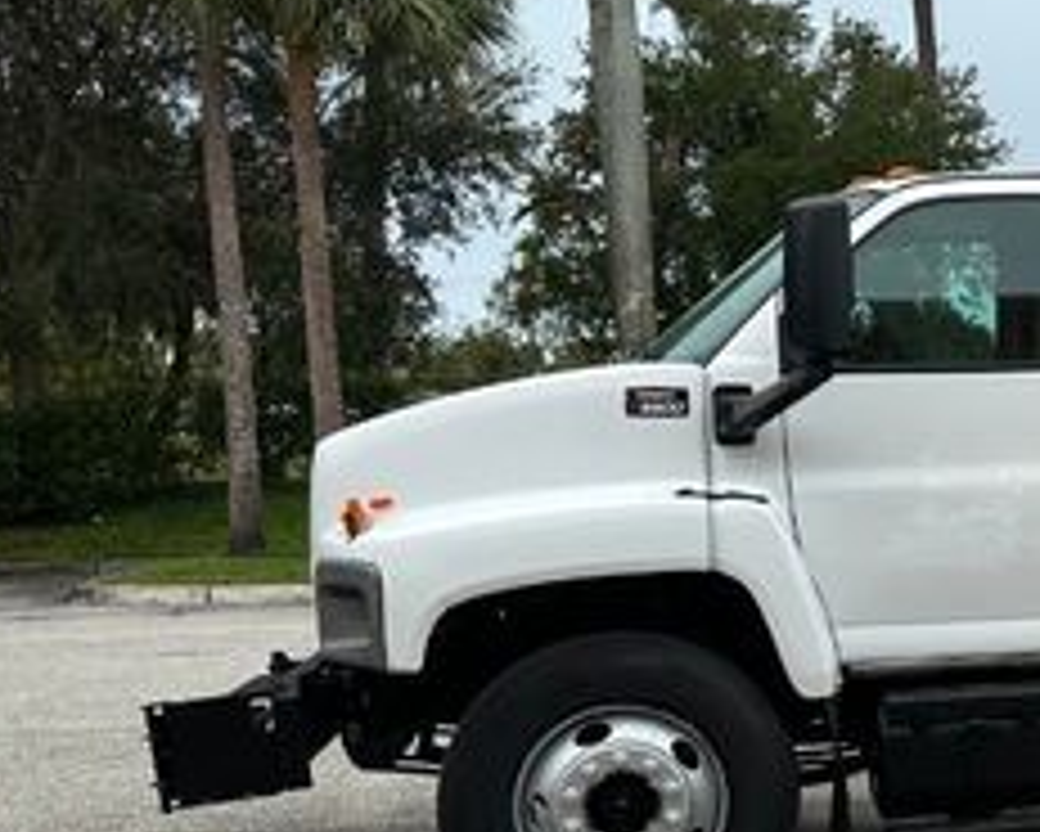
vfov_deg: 23.4
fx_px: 2002
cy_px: 576
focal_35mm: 65
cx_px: 1310
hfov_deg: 25.5
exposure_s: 1/1050
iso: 80
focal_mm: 6.86
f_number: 1.78
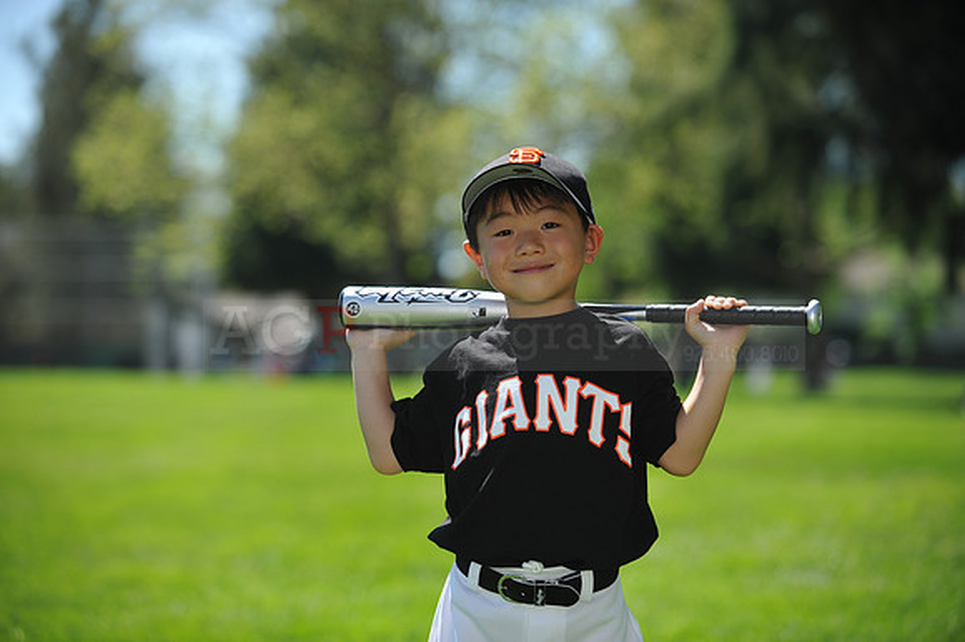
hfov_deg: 17.1
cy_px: 321
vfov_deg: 11.4
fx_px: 3215
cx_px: 482
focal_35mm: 120
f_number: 4
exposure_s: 1/1250
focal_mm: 120
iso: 200
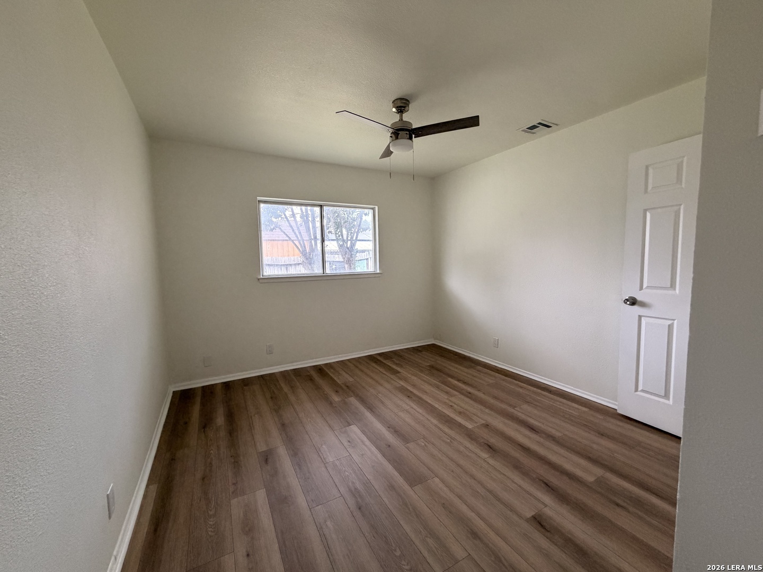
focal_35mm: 14
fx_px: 309
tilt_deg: -4.1
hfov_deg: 102.1
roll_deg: +1.9
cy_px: 286
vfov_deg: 85.7
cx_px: 382
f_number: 2.2
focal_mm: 2.22
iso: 320
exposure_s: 1/120
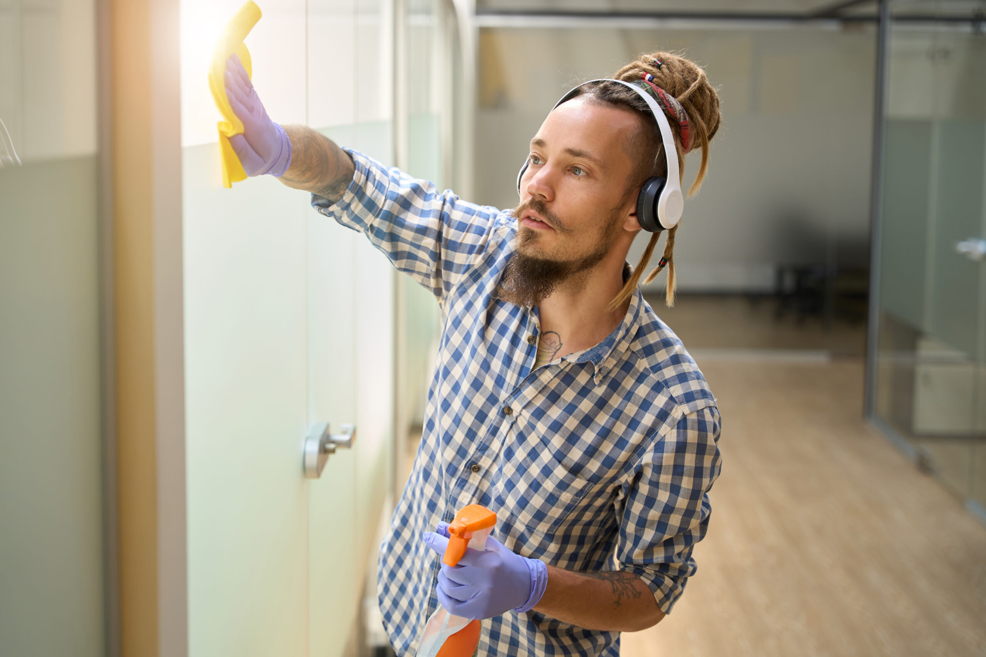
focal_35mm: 61
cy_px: 328
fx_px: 1665
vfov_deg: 22.3
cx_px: 493
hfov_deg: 33.0
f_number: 2.8
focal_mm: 60.8
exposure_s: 1/250
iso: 500
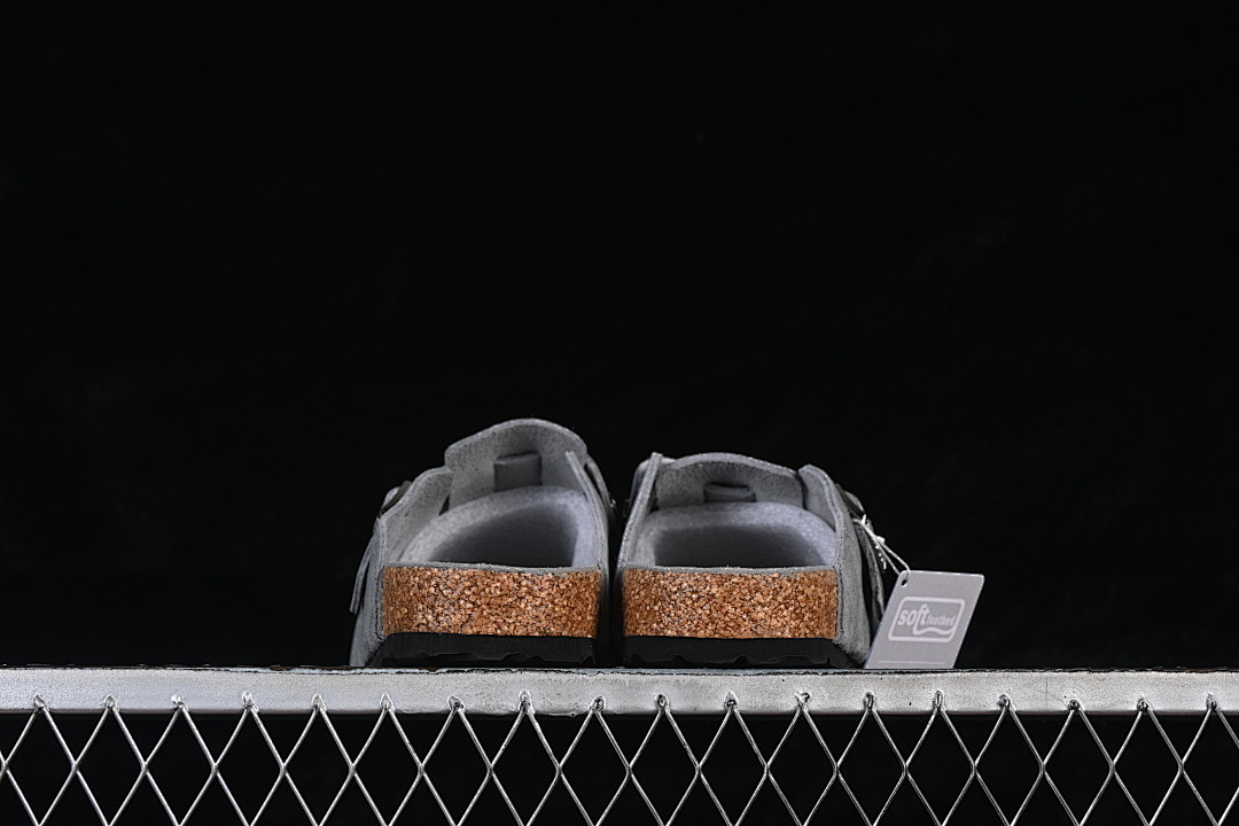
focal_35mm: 75
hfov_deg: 27.0
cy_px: 413
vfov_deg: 18.2
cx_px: 620
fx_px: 2581
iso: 160
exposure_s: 1/80
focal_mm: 50
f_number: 8
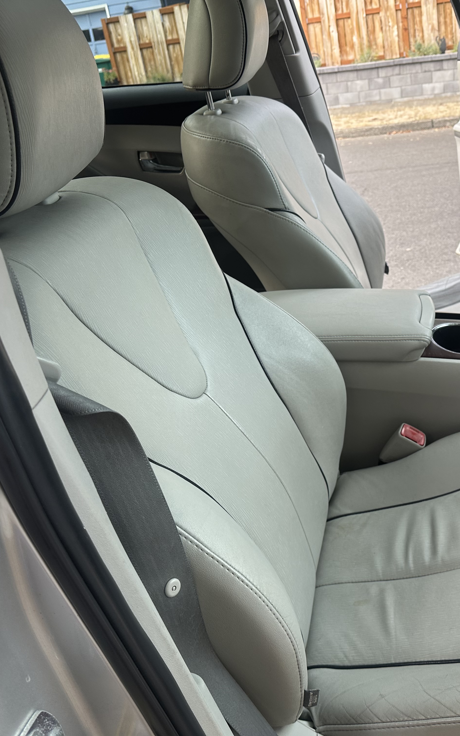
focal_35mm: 34
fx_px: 682
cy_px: 367
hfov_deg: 36.8
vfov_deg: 56.7
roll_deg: +8.4
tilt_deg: -23.6
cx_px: 316
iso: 80
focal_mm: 6.86
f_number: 1.78
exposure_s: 1/121
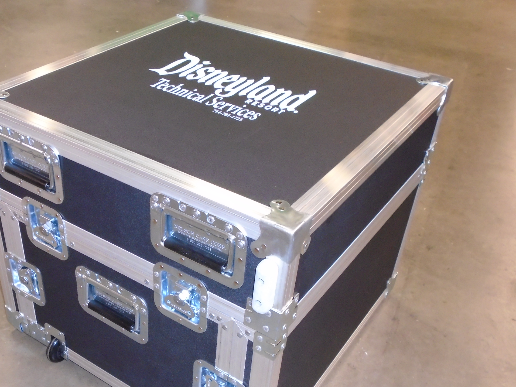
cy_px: 259
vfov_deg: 34.0
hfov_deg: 44.5
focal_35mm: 42
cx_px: 201
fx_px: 626
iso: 400
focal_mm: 5.5
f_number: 3.5
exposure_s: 1/40
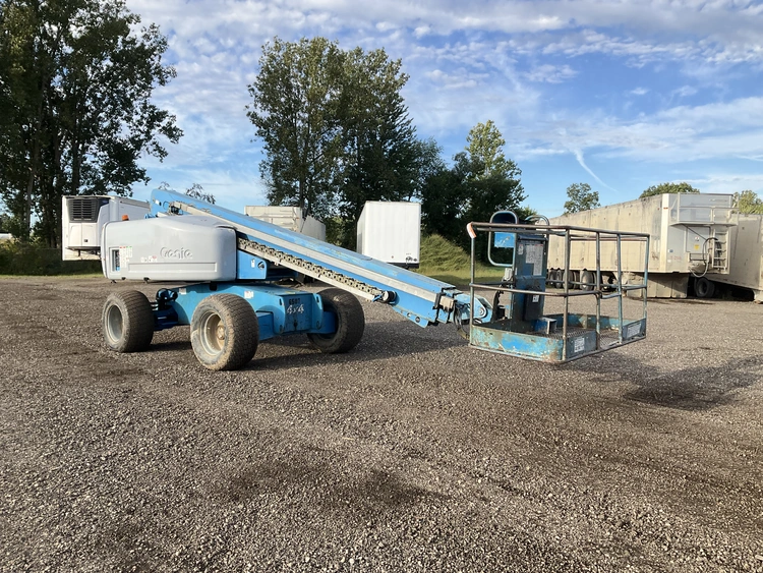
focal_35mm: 29
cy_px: 286
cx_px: 382
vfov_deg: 48.3
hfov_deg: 61.6
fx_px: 639
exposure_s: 1/1076
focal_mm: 3
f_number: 1.8
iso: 25
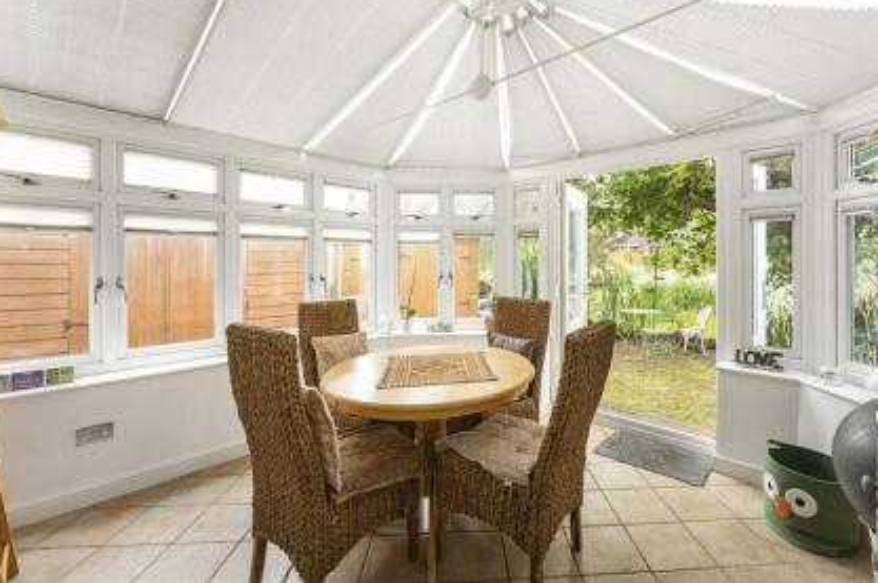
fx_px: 390
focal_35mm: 16
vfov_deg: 73.3
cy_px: 254
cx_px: 493
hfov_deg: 96.3
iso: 250
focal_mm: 14
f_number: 13
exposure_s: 1/10
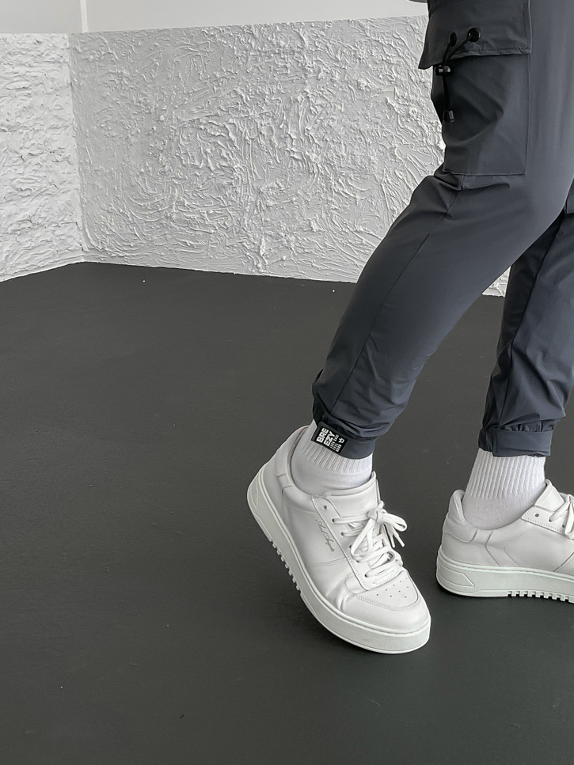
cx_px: 436
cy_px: 214
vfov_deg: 38.9
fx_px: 1061
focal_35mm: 48
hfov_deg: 29.7
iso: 25
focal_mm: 3
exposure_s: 1/120
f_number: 1.8
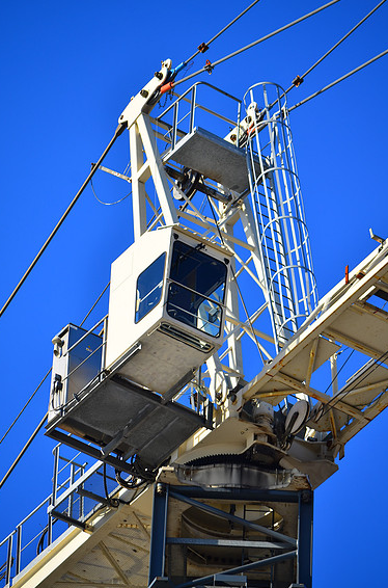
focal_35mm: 323
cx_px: 192
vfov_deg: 6.4
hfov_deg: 4.2
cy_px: 293
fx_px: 5254
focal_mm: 210
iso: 100
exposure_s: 1/500
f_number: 5.3
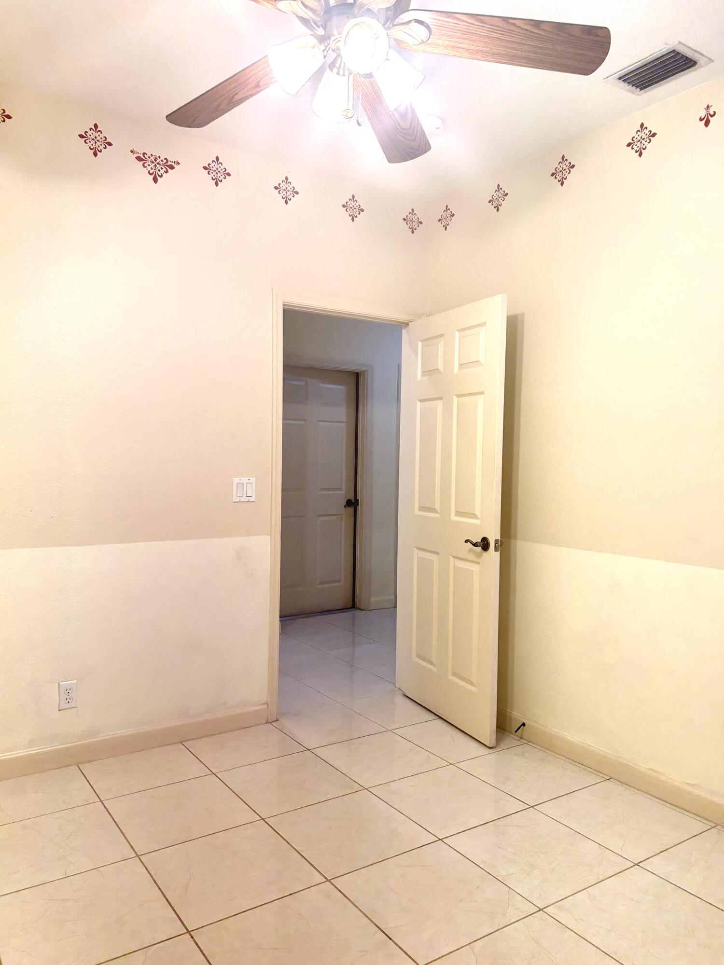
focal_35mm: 26
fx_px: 725
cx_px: 362
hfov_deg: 53.1
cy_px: 482
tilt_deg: -2.2
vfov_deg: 67.3
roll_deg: -1.5
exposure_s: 1/162
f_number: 1.5
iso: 50
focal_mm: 5.7
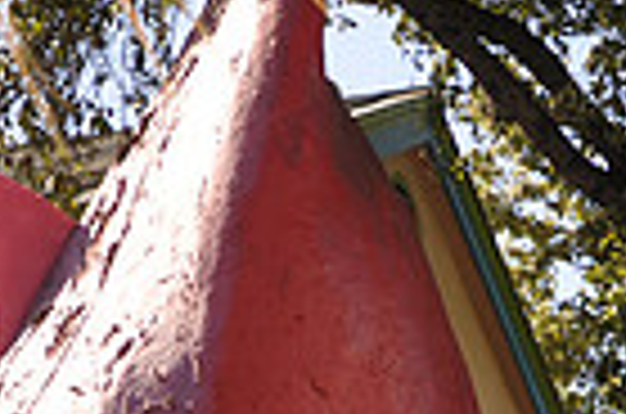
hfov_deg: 14.9
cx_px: 261
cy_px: 569
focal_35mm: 138
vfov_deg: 9.7
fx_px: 2394
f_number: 3.8
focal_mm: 22
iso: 220
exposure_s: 1/200
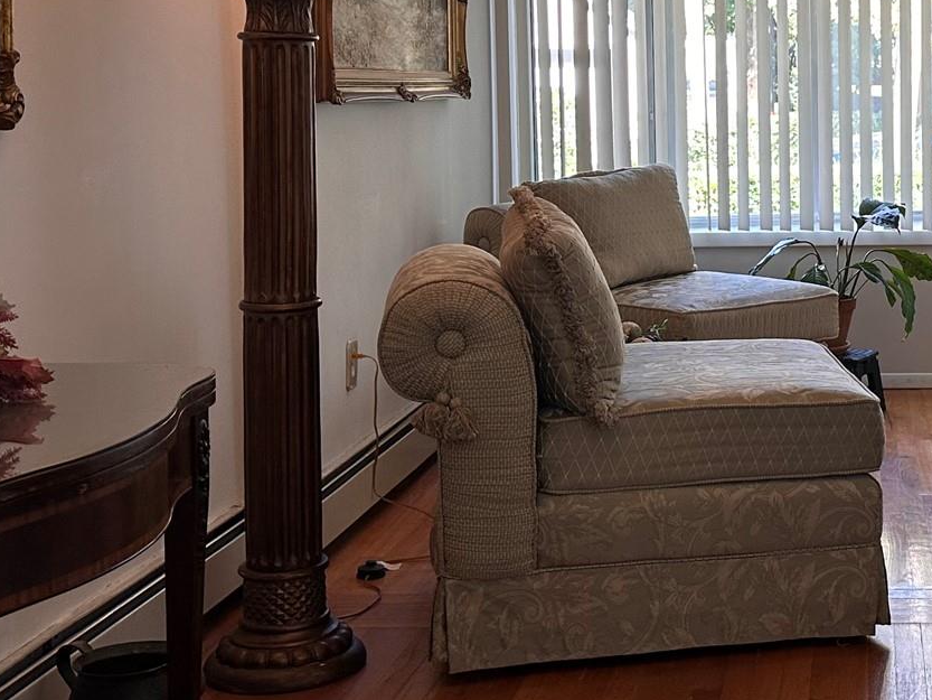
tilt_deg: -3.8
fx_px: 1589
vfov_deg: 24.5
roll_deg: +0.5
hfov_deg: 31.0
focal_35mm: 59
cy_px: 166
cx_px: 865
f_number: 1.78
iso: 160
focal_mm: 6.86
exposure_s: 1/120
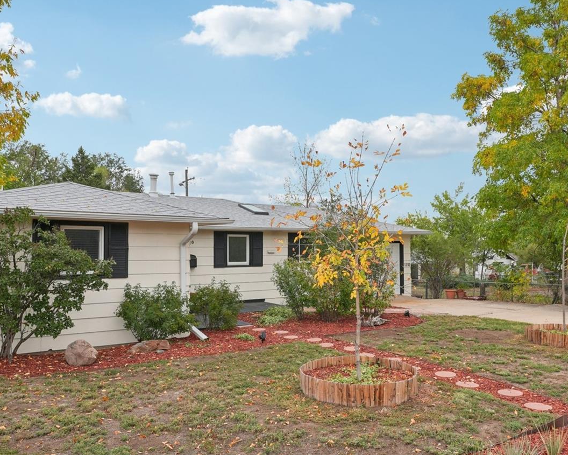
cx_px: 309
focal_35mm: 28
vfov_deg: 52.0
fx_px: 466
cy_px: 232
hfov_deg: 62.6
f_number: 8
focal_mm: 13
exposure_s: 1/200
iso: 100
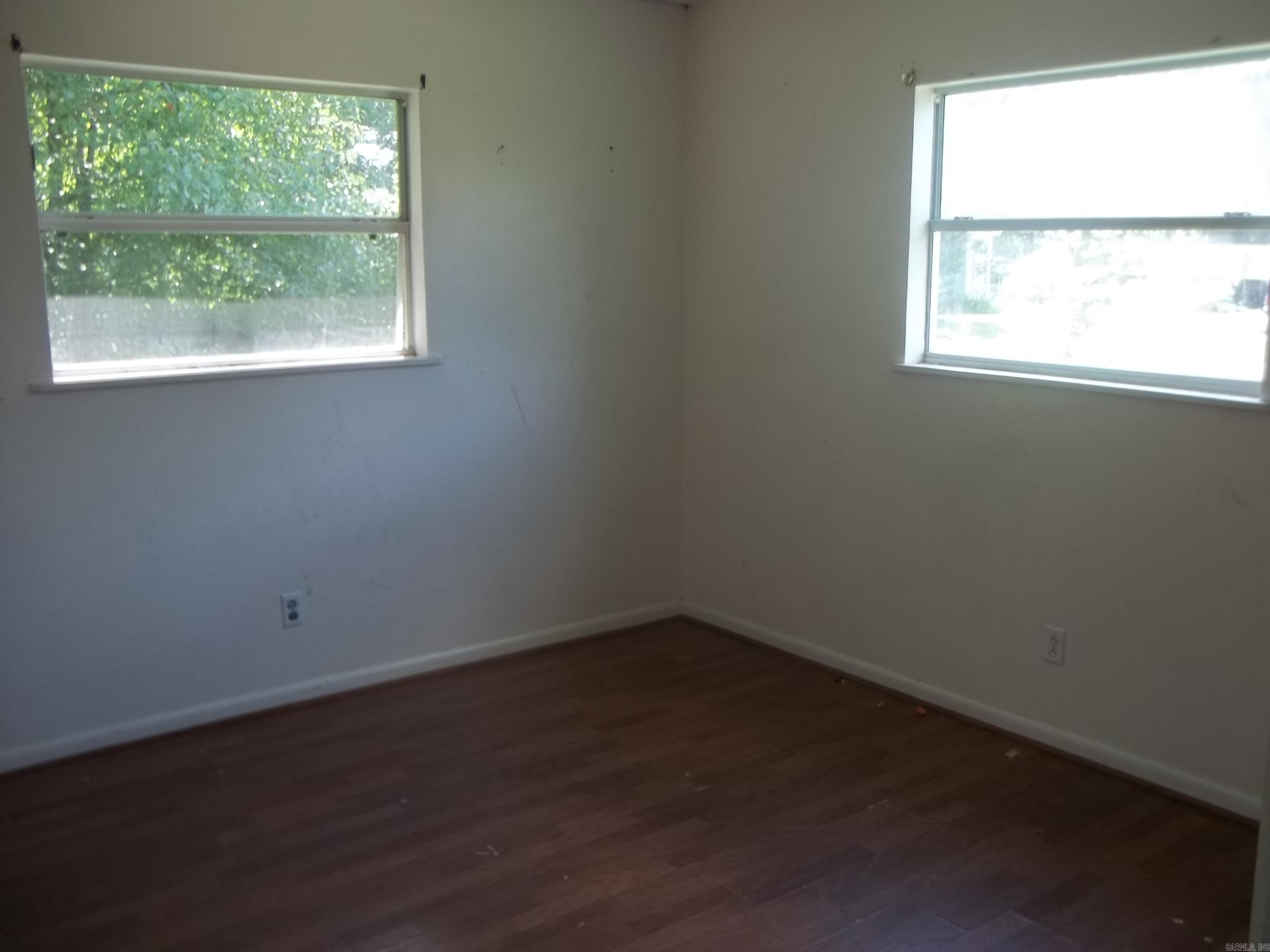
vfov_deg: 42.9
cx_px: 635
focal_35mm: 33
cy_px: 476
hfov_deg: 55.4
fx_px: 1211
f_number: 3.3
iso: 64
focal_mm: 5.9
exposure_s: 1/40
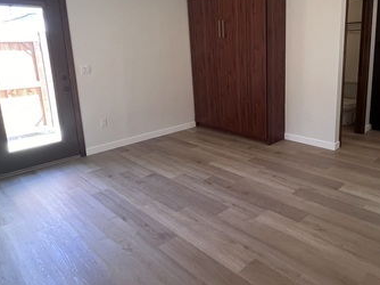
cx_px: 247
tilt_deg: -12.5
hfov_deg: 65.9
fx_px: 285
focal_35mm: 26
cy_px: 106
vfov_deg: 52.4
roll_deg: +1.3
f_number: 1.8
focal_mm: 1.57
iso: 200
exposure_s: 1/120
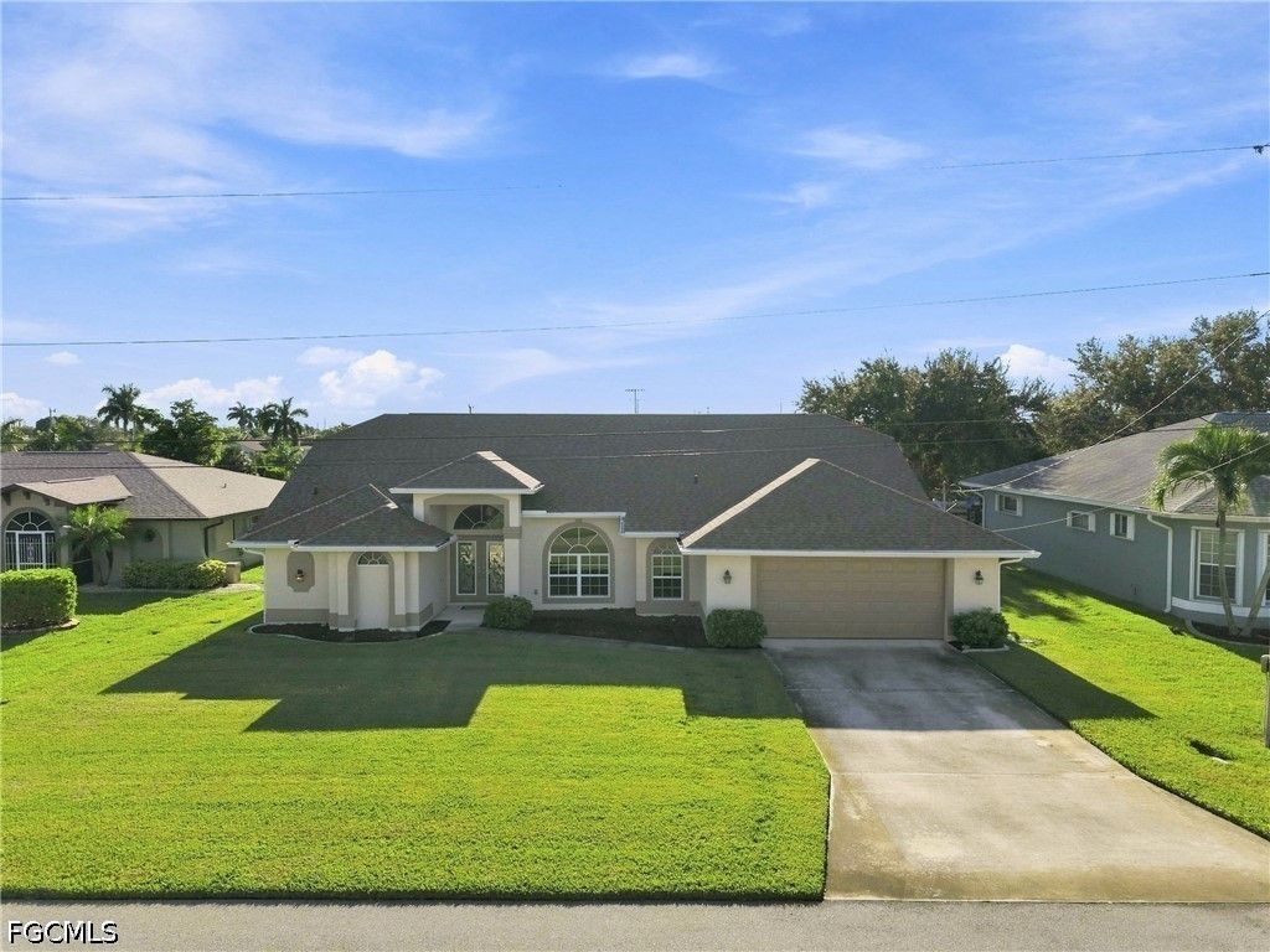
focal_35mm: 24
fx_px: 881
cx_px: 635
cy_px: 476
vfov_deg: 56.8
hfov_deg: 71.6
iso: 240
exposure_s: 1/5000
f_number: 1.8
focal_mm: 8.7
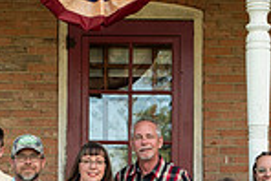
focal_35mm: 176
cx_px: 112
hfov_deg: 11.7
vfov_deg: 7.7
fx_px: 1326
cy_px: 218
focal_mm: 45
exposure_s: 1/125
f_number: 8
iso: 320
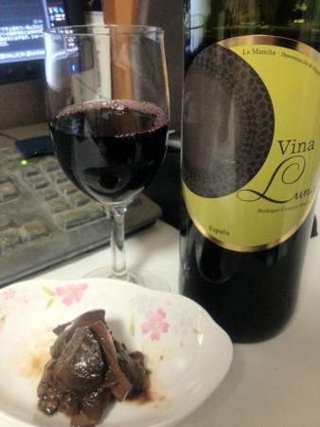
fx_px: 431
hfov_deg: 40.7
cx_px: 160
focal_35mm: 35
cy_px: 214
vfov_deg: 52.6
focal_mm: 4.28
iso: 400
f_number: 2.4
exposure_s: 1/20
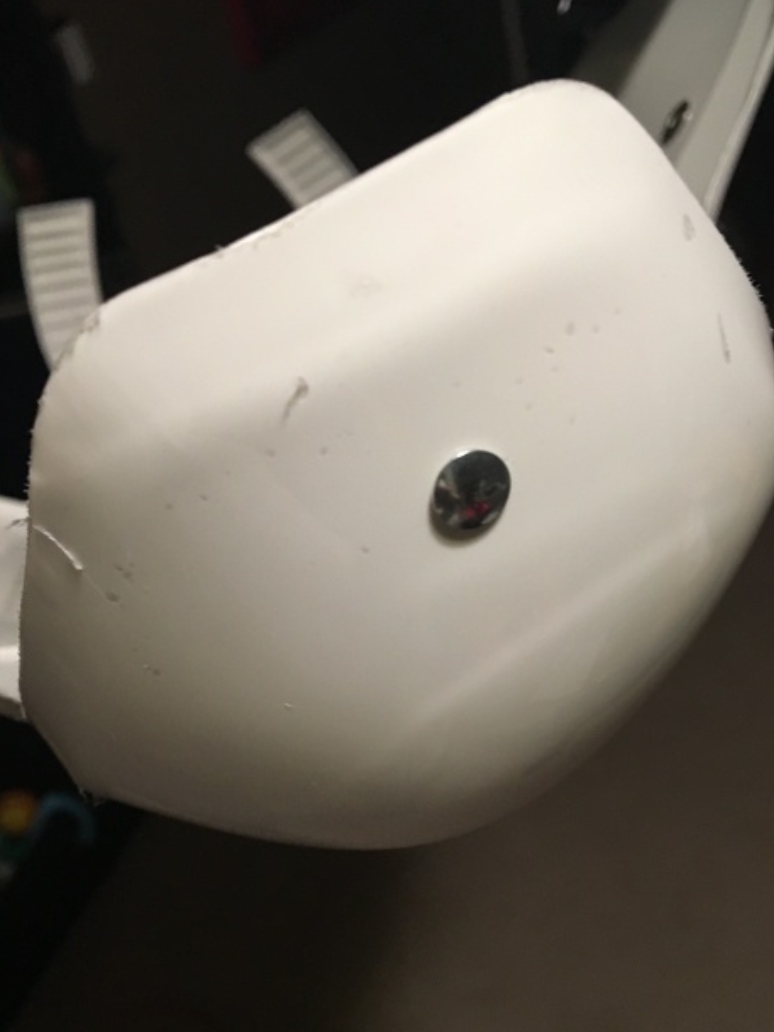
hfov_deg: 39.6
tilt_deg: -34.2
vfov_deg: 51.0
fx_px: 1073
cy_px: 622
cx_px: 351
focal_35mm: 36
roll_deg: +17.9
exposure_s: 1/17
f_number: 2.2
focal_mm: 4.15
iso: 200
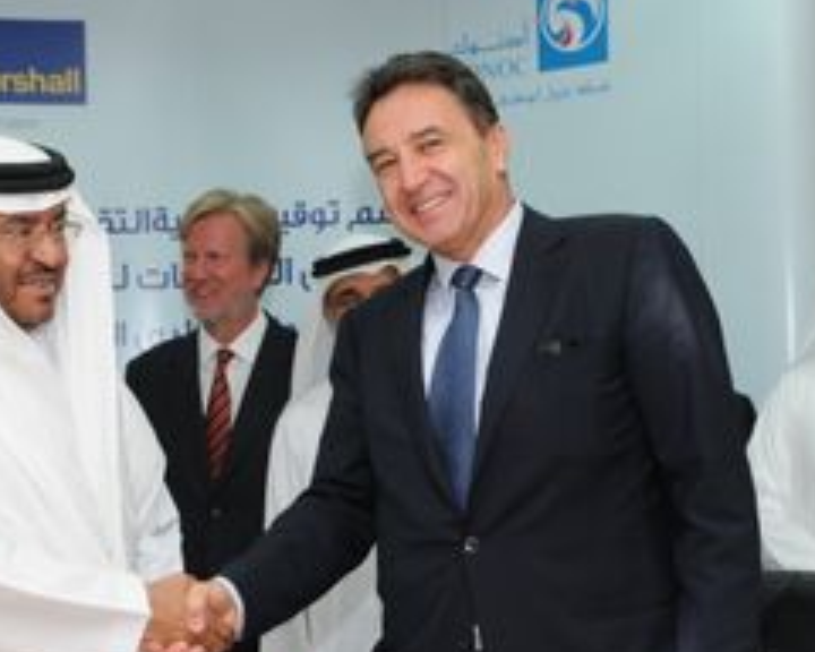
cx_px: 316
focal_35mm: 72
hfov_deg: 26.3
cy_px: 462
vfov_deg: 21.1
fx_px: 1737
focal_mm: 24
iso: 640
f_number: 5.6
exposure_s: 1/100
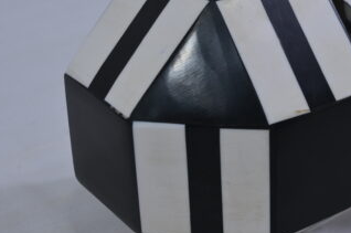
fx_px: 827
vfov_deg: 16.0
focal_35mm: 85
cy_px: 88
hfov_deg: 23.3
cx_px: 321
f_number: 9
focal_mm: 45
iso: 500
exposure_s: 1/125
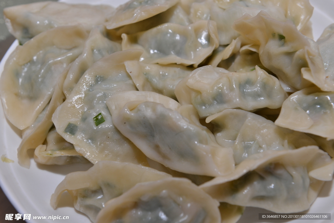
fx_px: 510
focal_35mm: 55
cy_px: 112
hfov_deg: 36.2
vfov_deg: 24.6
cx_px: 167
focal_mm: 55
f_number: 6.3
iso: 400
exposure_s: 1/250
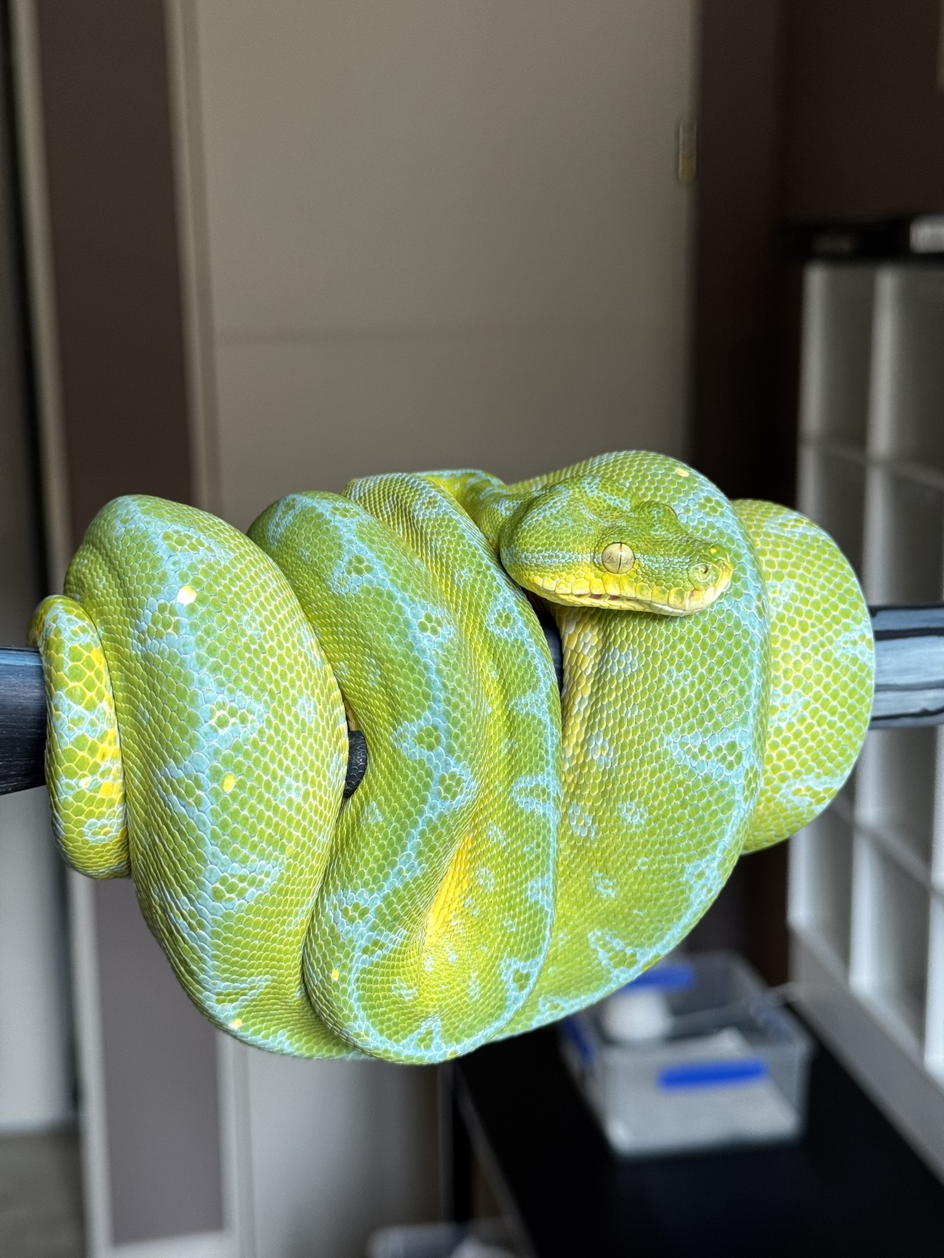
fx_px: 1745
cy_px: 629
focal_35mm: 48
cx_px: 472
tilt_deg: -11.4
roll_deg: +0.3
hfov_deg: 30.3
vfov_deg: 39.7
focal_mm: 6.76
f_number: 1.78
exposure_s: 1/89
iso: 100
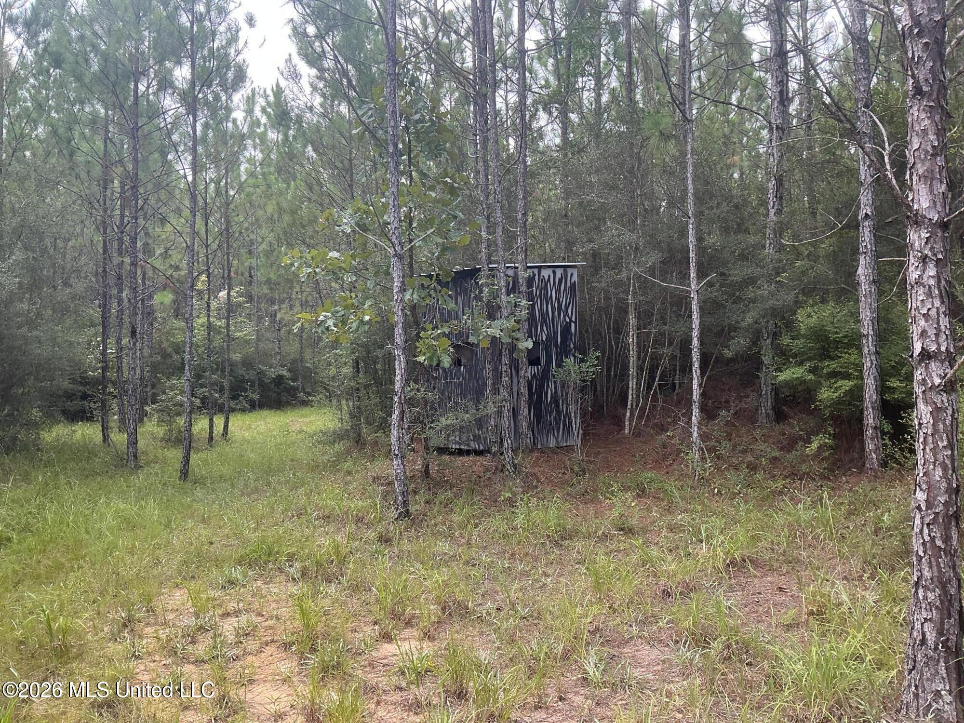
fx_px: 808
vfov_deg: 48.2
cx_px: 482
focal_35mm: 29
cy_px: 362
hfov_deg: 61.7
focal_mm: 3
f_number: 1.8
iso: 25
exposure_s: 1/165
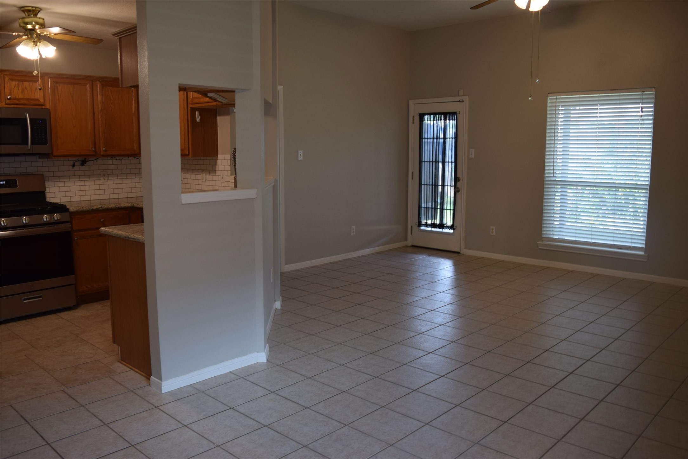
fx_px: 574
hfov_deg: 61.9
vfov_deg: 43.7
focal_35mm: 30
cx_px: 344
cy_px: 230
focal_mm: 20
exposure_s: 1/80
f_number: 4.5
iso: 400
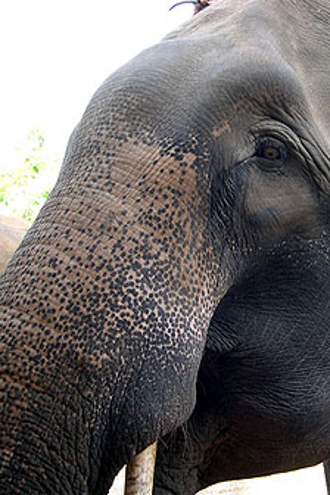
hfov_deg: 24.9
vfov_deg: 37.5
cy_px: 248
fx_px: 729
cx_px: 284
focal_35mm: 53
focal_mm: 8
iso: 100
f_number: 2.8
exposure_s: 1/61
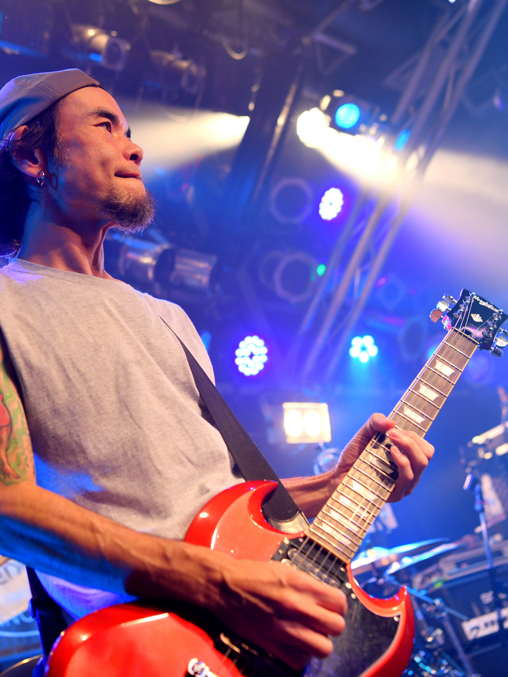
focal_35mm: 58
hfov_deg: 25.0
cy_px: 340
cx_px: 149
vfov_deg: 33.2
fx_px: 1135
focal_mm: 40
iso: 800
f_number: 3.5
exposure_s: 1/500
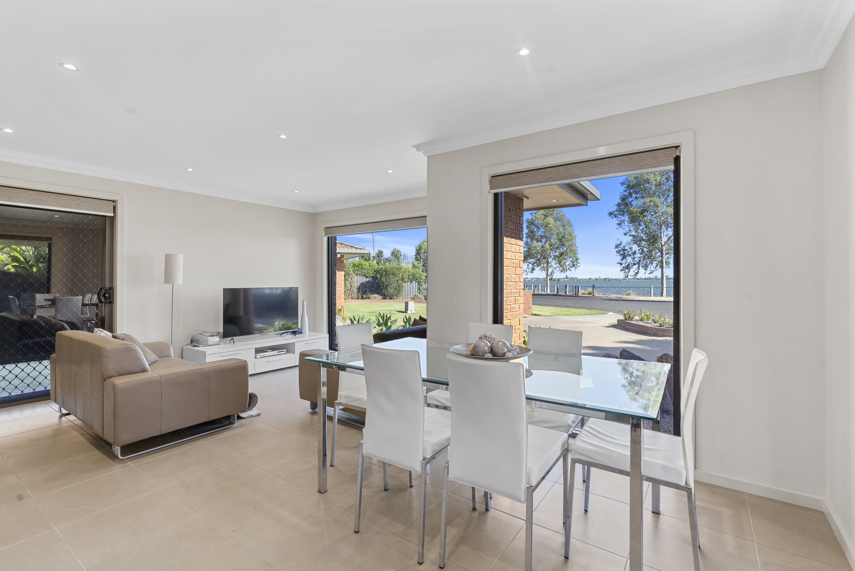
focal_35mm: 16
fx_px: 380
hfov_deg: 96.7
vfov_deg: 73.8
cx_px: 428
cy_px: 286
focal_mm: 16
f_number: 11
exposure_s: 1/10
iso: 125
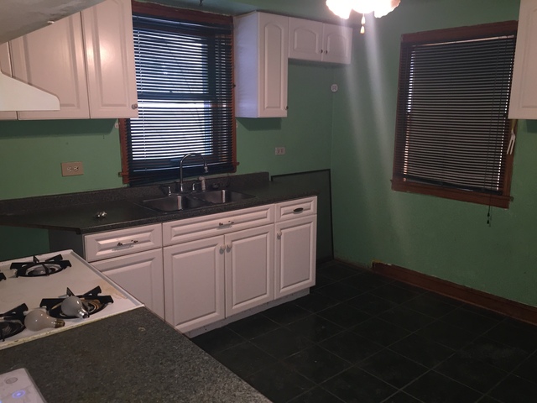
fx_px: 450
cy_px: 202
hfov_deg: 61.7
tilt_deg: -11.7
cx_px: 268
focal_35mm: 29
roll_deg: -0.6
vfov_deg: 48.2
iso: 160
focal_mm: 4.15
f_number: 2.2
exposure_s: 1/20
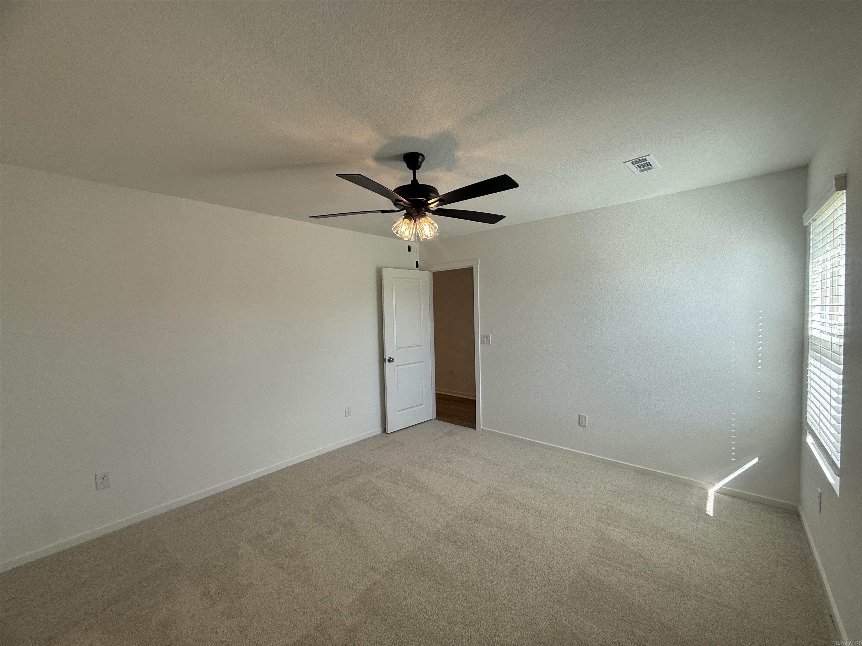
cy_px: 323
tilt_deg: -1.6
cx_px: 431
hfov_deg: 102.1
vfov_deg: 85.7
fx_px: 349
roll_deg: +1.3
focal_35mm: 14
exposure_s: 1/180
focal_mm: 2.22
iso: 64
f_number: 2.2
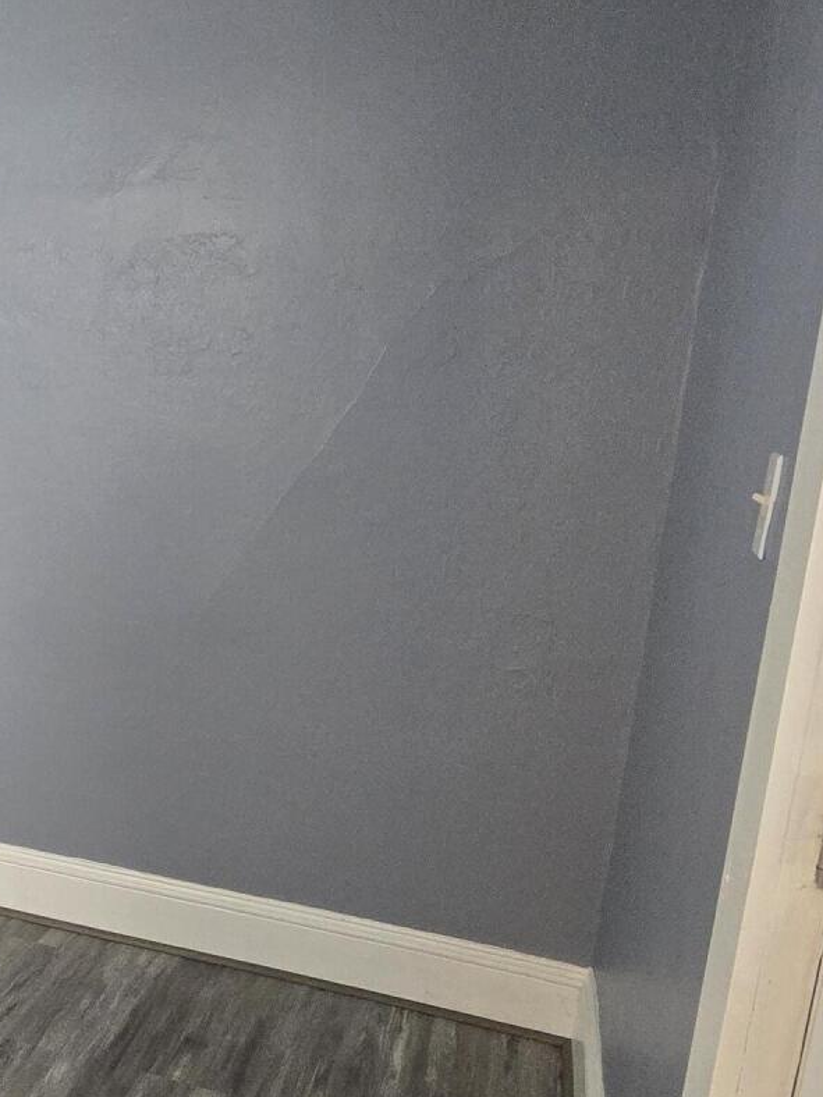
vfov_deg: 54.8
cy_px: 677
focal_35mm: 33
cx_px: -25
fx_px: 1046
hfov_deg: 37.7
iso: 640
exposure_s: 1/60
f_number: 2.2
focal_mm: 2.2
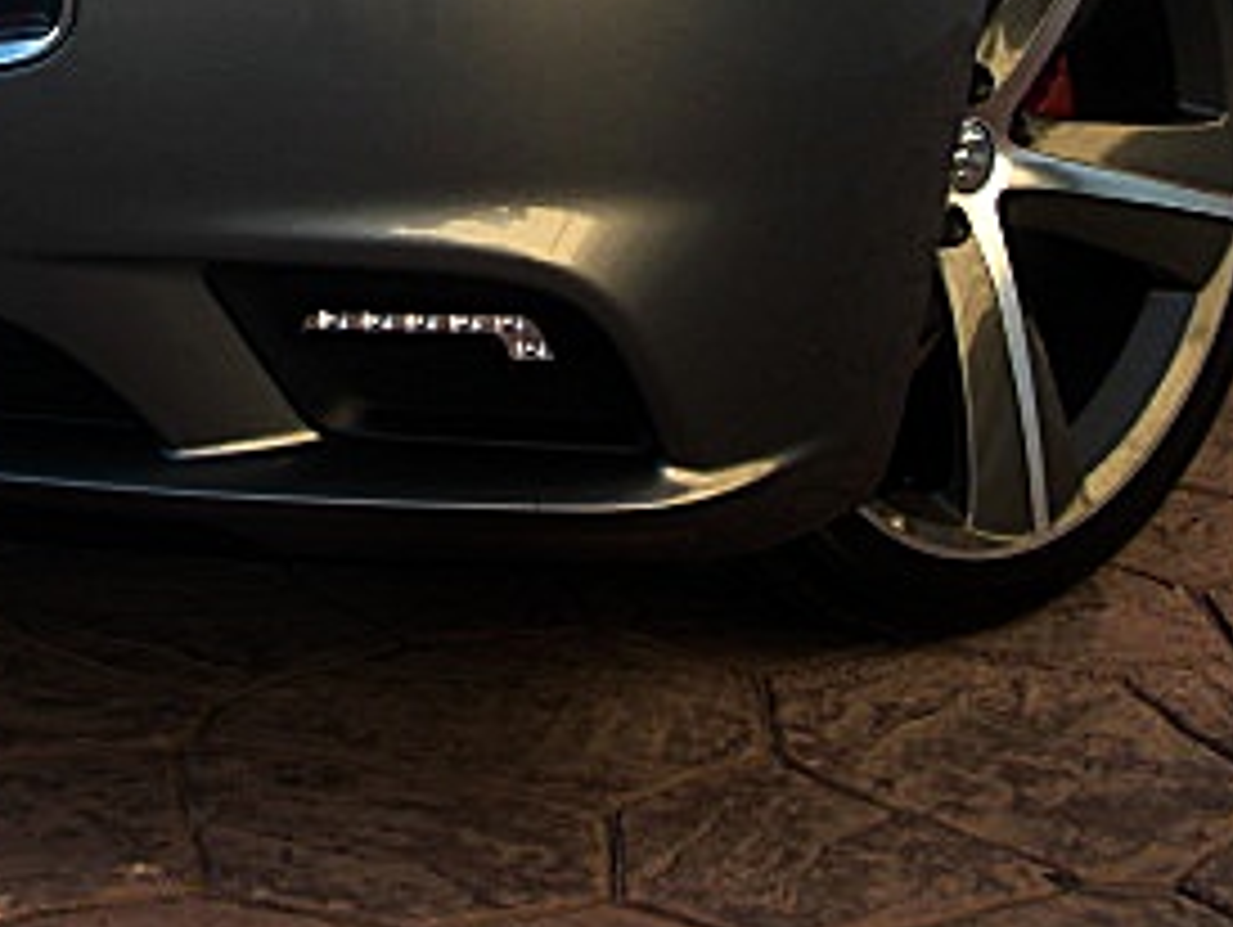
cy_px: -27
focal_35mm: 84
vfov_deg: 17.2
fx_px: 2995
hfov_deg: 22.7
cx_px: 148
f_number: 2.8
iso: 50
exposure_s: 1/100
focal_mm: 6.3
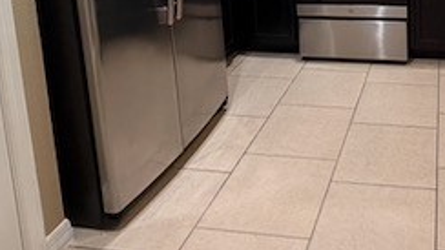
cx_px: 376
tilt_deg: -8.7
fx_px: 472
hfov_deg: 46.9
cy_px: -71
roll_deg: +1.6
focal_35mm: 40
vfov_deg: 25.7
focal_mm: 2.22
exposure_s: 1/60
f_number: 2.2
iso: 320
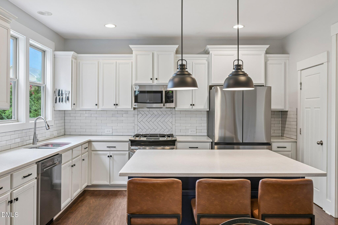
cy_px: 112
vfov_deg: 43.6
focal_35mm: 30
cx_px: 169
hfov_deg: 61.9
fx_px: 282
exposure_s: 1/25
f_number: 8
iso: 400
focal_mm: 30
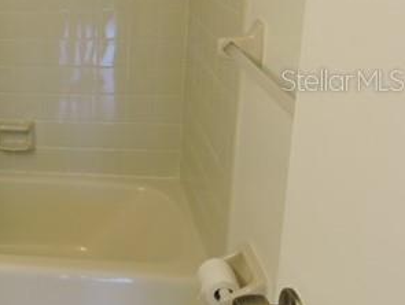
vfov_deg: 27.7
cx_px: -29
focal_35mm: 52
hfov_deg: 32.7
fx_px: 609
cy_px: 80
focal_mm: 4.3
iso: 220
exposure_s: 1/30
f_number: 3.3
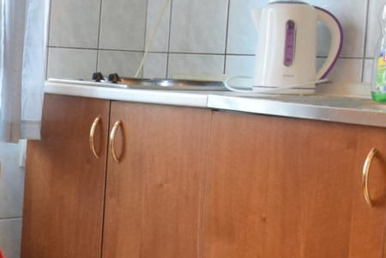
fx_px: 858
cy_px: 88
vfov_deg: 17.0
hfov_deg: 21.8
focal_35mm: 80
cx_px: -165
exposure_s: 1/60
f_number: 4
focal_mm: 10
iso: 800
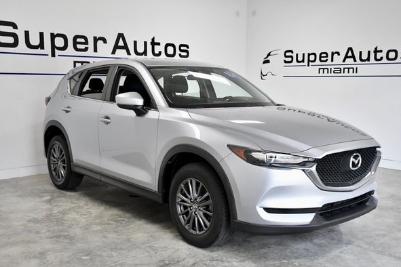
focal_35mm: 39
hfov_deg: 49.5
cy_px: 137
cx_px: 208
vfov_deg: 34.2
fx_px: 434
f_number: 4.5
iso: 2500
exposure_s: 1/1250
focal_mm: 24
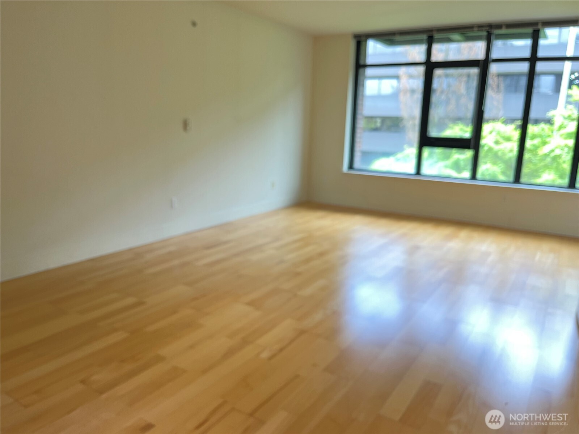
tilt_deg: -12.9
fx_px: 435
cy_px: 217
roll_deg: -2.2
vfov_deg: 53.1
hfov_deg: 67.3
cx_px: 290
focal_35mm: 26
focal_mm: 5.1
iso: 125
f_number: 1.6
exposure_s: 1/60
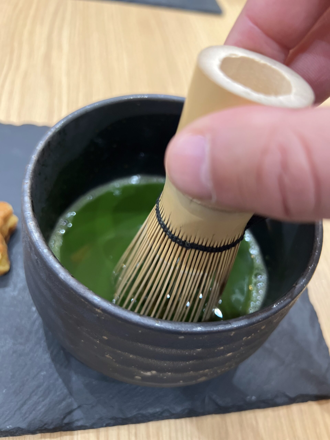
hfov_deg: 53.1
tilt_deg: -52.0
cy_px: 220
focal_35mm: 26
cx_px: 165
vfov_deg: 67.3
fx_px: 330
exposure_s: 1/50
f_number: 1.5
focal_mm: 5.7
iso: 125
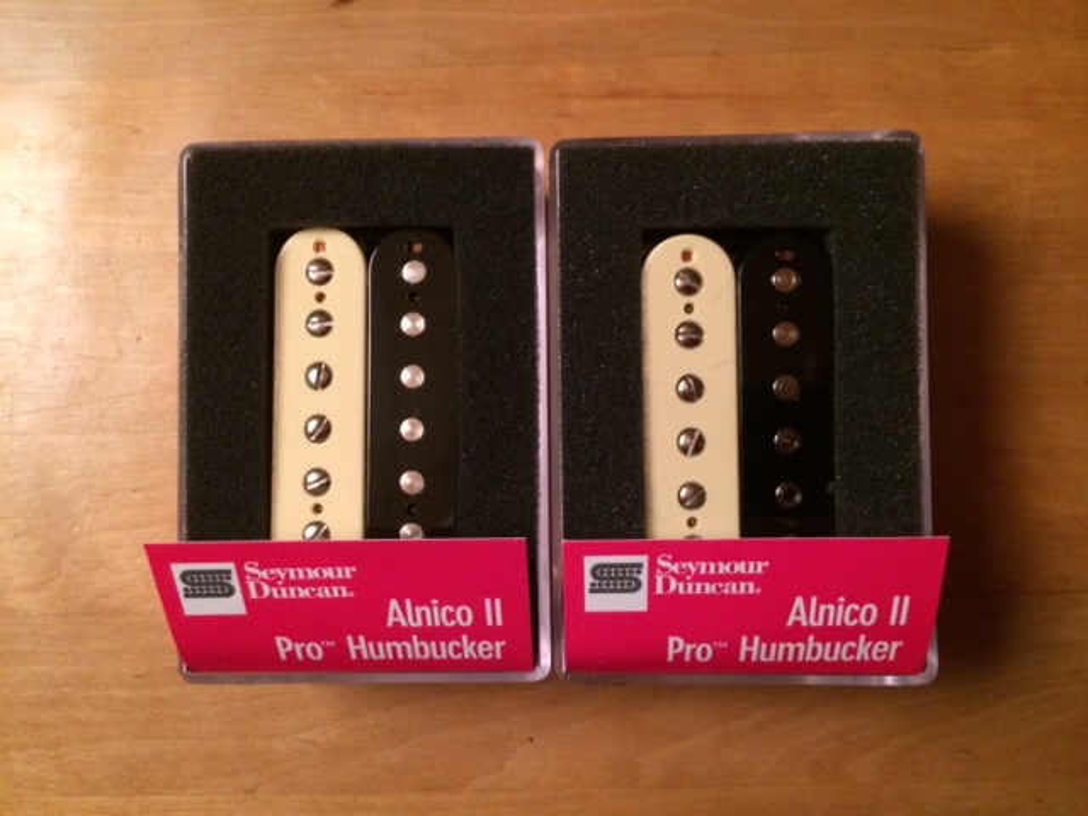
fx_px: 943
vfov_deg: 46.8
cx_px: 544
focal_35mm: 30
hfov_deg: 60.0
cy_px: 408
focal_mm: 4.12
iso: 320
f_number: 2.2
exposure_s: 1/15
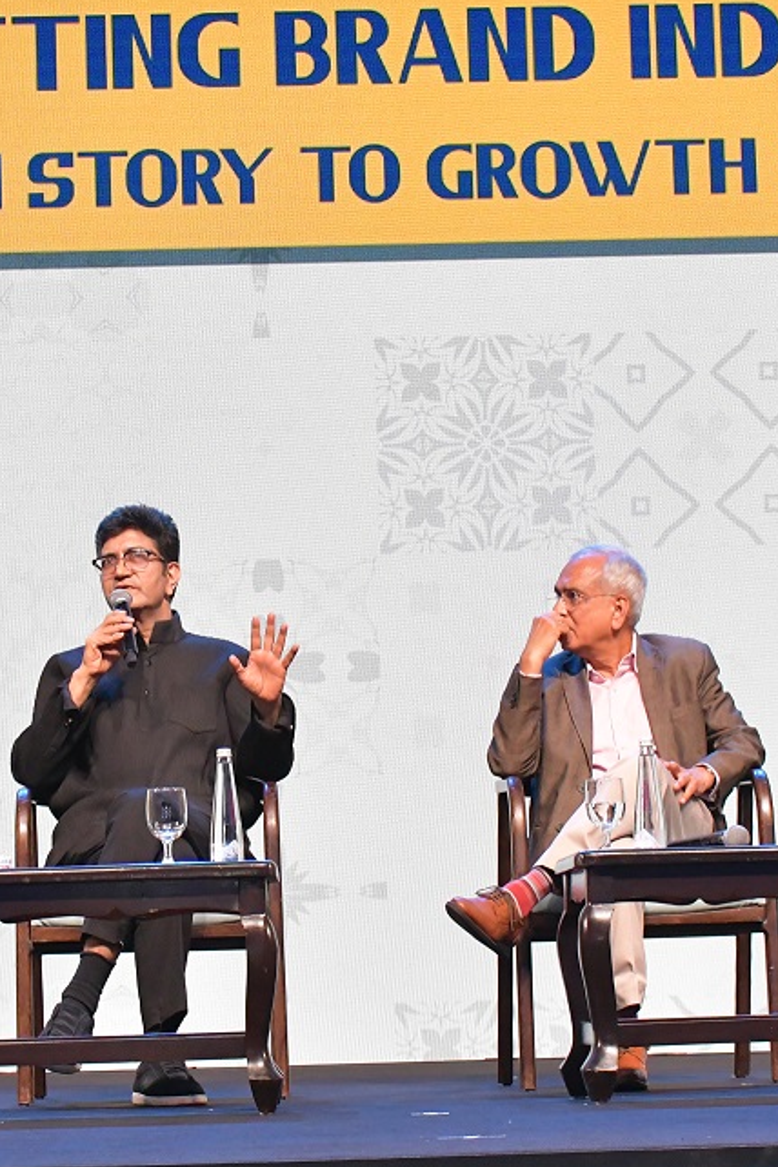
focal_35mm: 125
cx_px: 298
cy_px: 621
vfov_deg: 16.4
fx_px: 4052
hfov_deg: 11.0
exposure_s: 1/250
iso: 4500
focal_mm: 48
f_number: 6.7
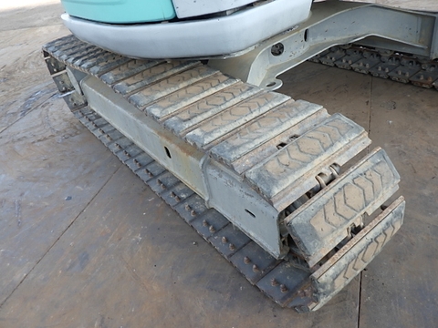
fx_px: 354
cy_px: 164
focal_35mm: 28
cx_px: 219
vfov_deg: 49.7
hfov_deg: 63.4
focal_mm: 5
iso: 125
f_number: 3.5
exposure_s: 1/125
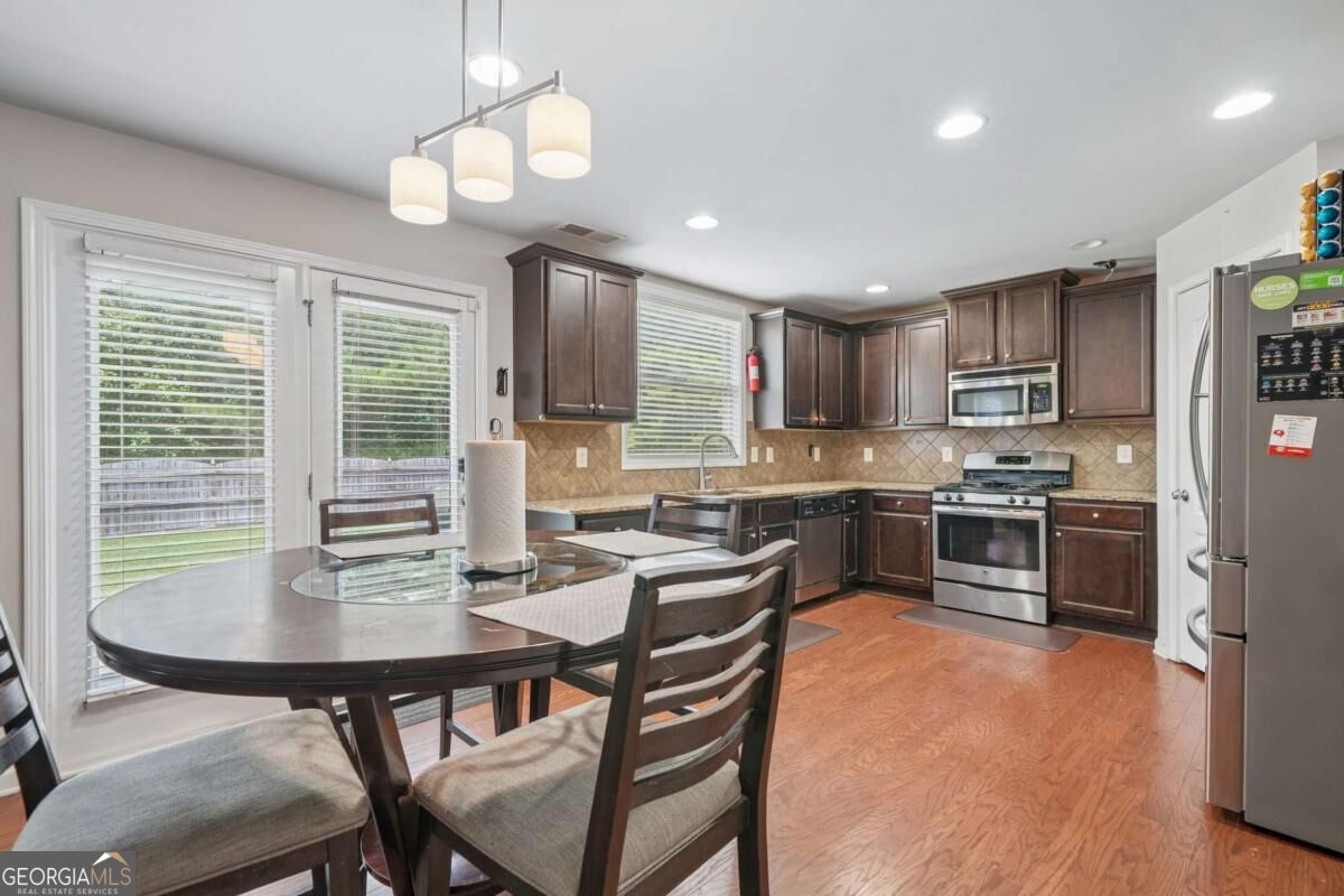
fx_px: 560
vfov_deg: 77.3
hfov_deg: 100.4
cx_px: 672
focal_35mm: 15
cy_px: 448
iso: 400
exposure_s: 1/10
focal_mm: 15
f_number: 8
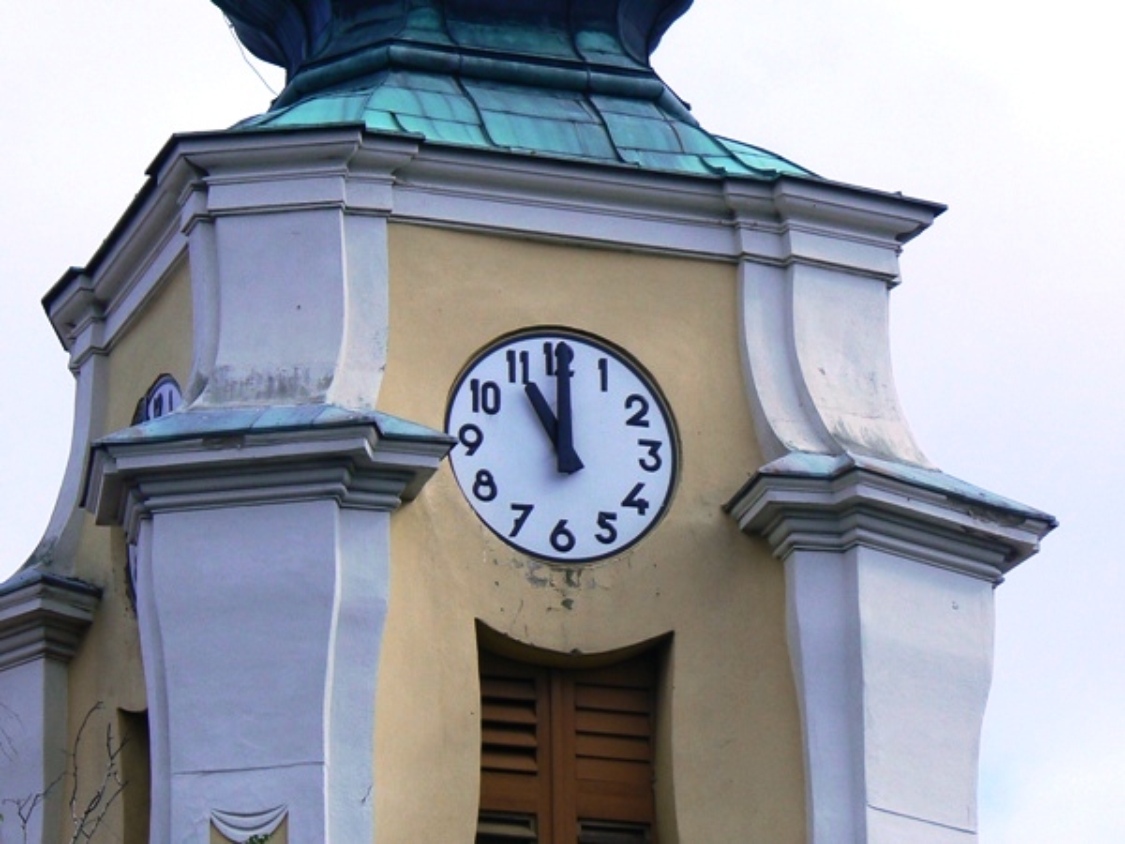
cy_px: 422
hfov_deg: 6.2
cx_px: 562
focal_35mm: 320
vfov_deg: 4.6
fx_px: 10400
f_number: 6.3
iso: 80
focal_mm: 38.9
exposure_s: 1/400
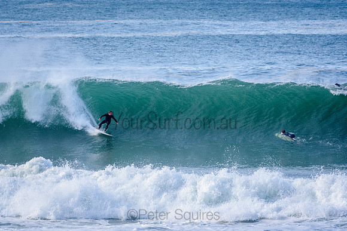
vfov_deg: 3.2
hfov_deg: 4.7
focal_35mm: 435
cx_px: 174
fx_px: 4194
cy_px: 116
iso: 500
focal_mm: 290
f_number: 5.6
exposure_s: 1/2000
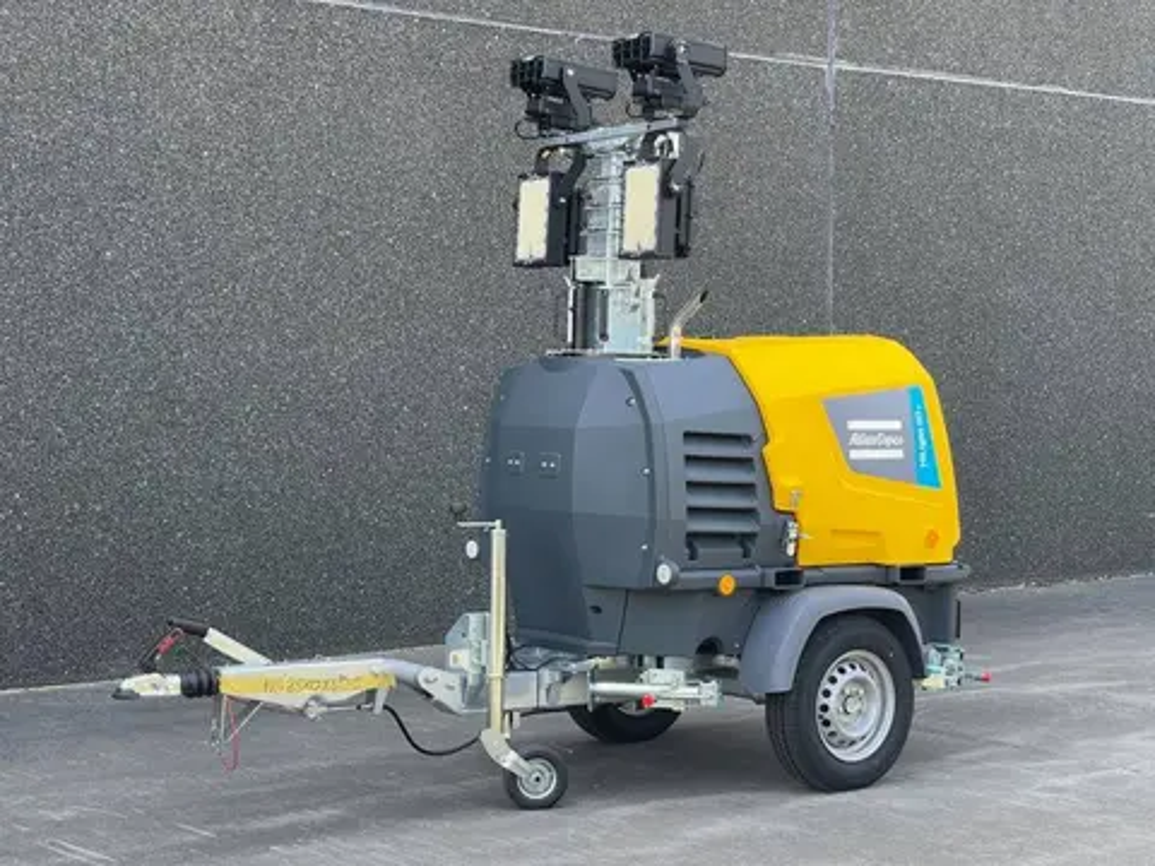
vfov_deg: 22.9
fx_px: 2135
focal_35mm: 64
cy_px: 433
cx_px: 578
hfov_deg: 30.3
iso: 25
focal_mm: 7.5
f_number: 2.2
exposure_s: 1/99
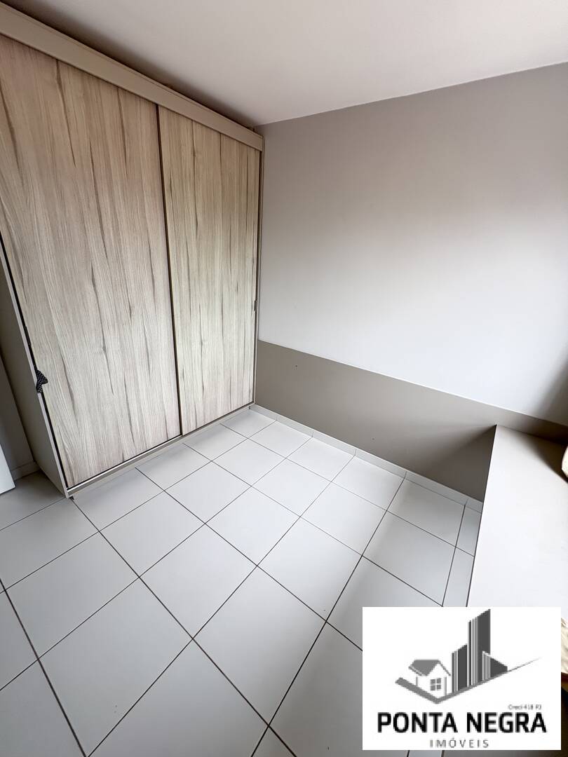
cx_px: 284
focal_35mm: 14
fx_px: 306
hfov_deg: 85.7
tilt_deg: -19.8
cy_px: 378
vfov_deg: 102.1
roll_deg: -2.3
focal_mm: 2.22
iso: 64
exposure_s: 1/99
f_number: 2.2
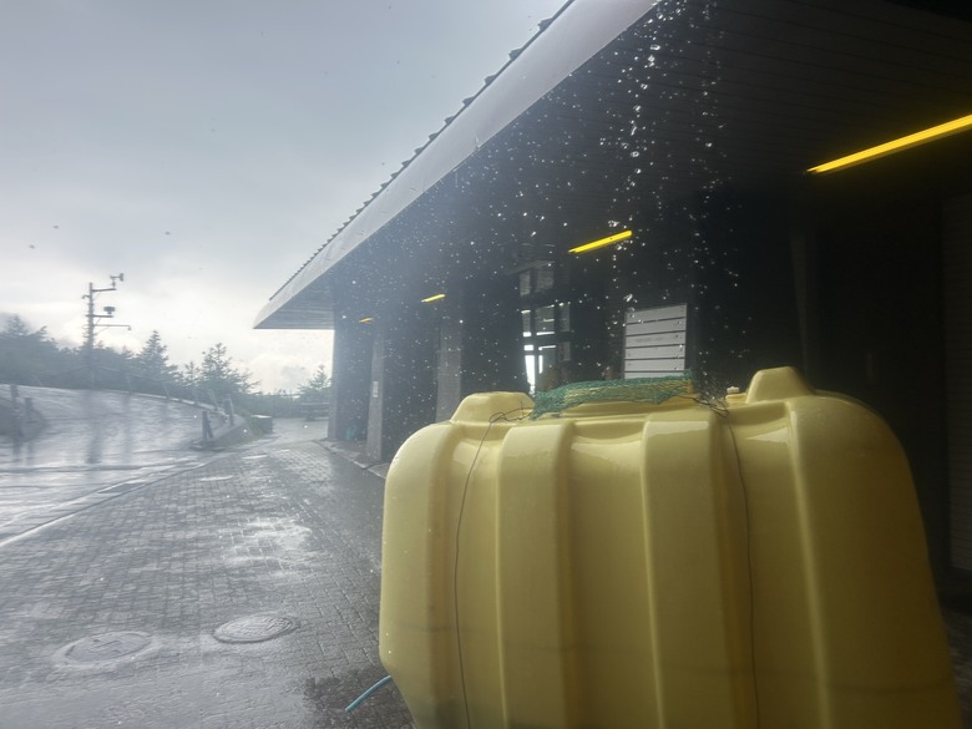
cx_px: 486
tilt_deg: -1.1
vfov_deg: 53.1
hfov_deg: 67.3
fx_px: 730
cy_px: 364
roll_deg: +0.7
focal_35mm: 26
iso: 50
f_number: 1.5
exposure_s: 1/1058
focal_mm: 5.7
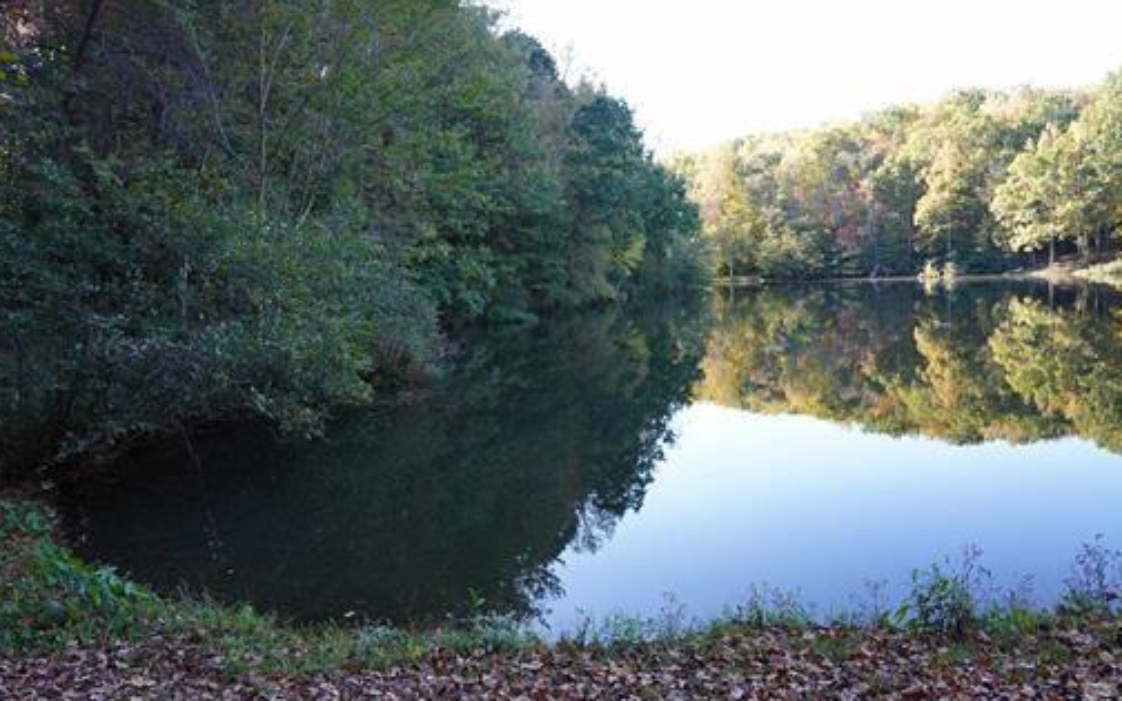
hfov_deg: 79.6
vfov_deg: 55.1
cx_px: 592
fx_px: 673
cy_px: 345
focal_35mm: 22
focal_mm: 17
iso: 100
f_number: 4
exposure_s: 1/60
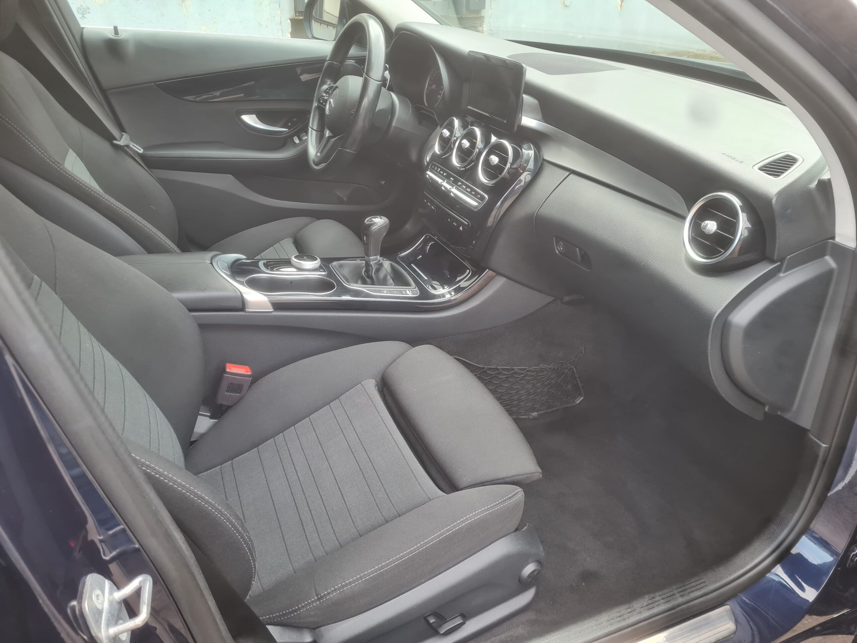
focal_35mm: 26
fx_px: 644
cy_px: 322
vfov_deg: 53.1
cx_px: 428
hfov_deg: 67.3
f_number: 1.8
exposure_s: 1/100
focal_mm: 5.4
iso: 80
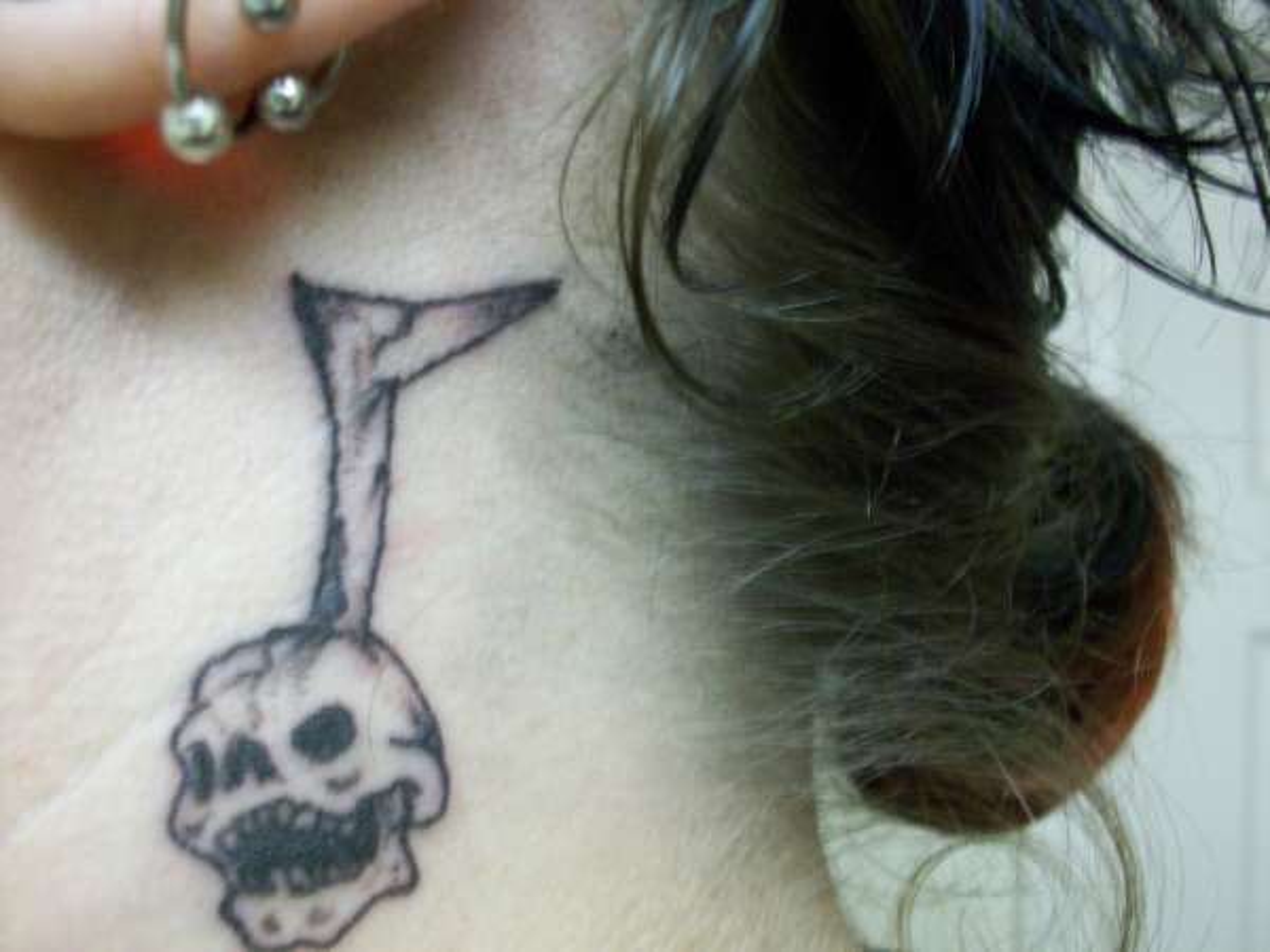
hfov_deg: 54.0
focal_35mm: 34
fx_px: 1247
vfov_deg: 41.8
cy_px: 476
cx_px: 635
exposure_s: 1/8
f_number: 2.8
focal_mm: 5.7
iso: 191
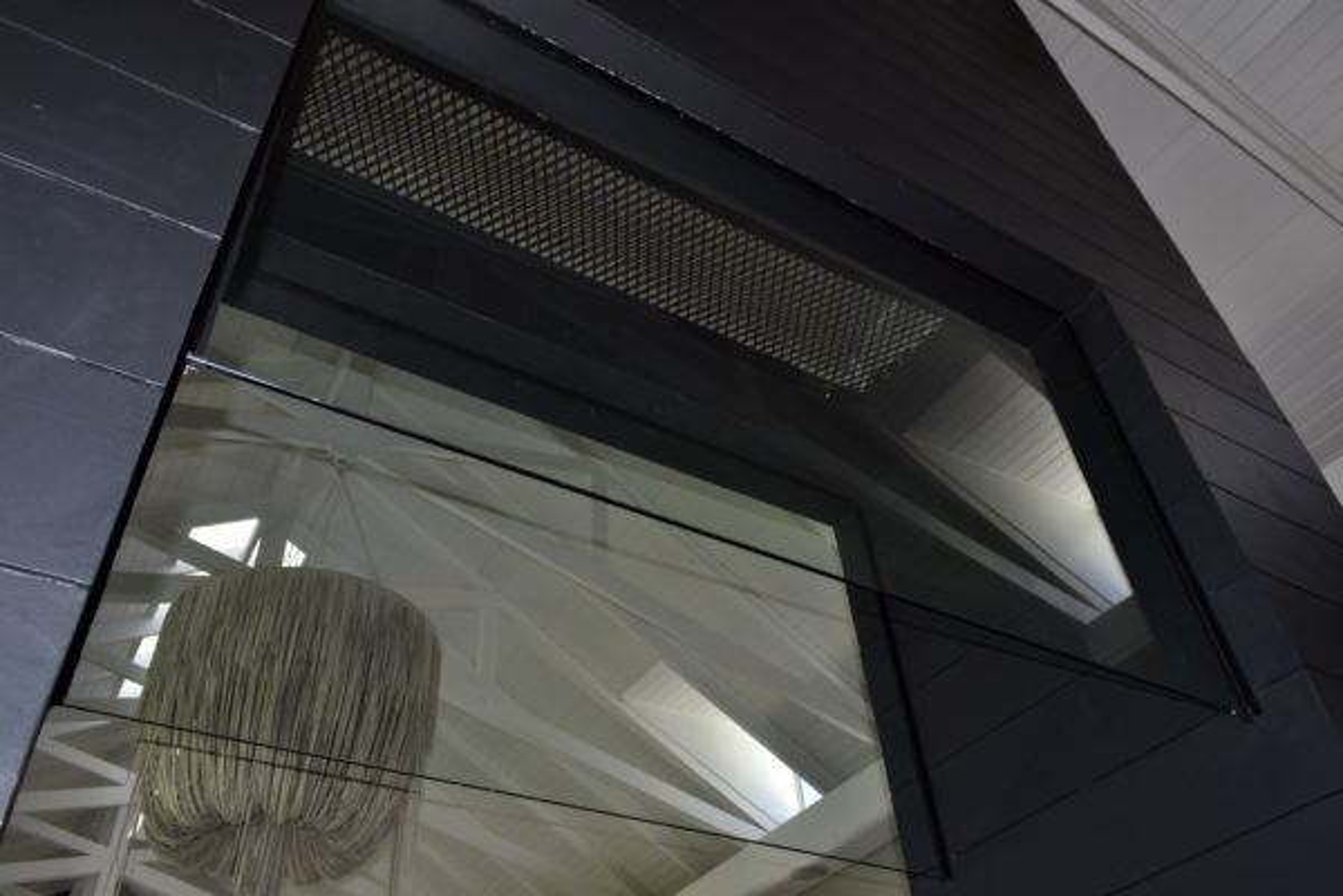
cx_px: 672
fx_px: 1007
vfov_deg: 47.9
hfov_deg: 67.4
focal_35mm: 27
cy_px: 448
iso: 200
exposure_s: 1/60
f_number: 8
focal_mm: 18
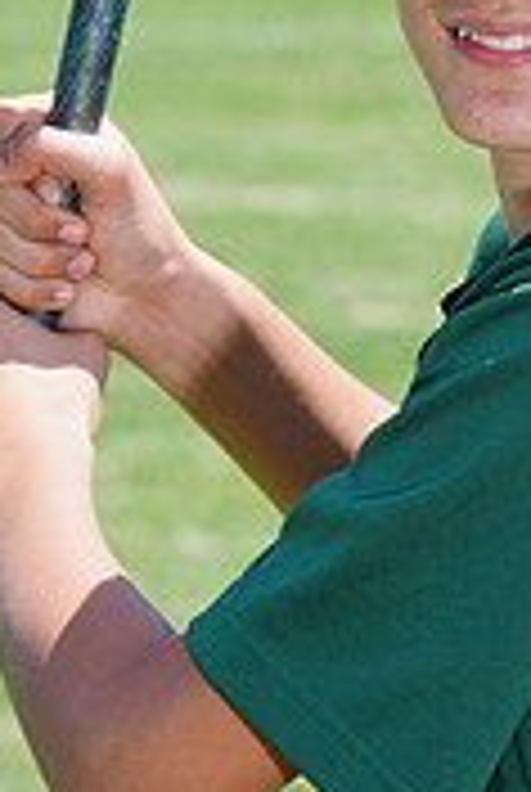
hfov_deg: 3.1
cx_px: 439
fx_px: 9939
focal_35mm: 451
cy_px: -158
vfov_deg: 4.5
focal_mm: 137
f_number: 10
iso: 200
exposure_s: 1/200
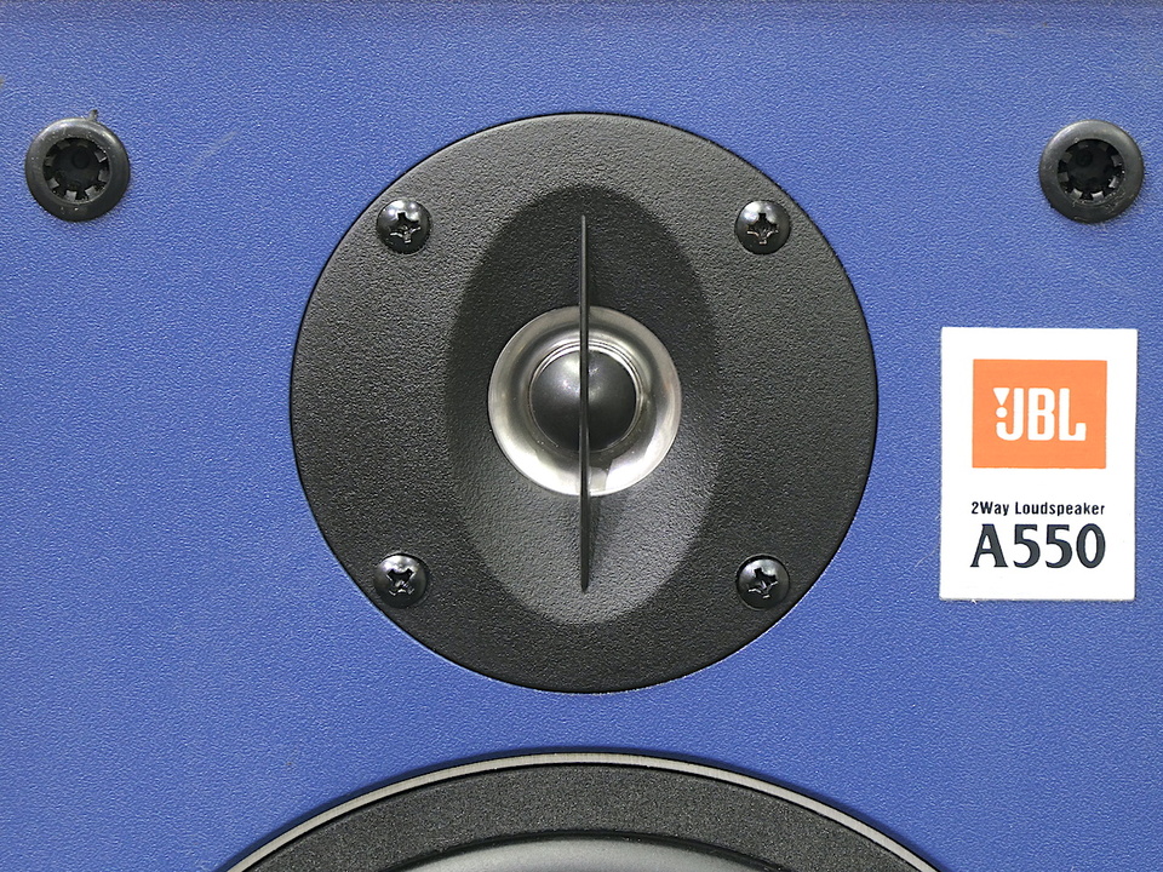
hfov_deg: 7.9
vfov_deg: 5.9
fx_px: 8399
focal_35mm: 250
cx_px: 582
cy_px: 436
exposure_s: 1
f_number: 5.6
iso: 100
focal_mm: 44.8
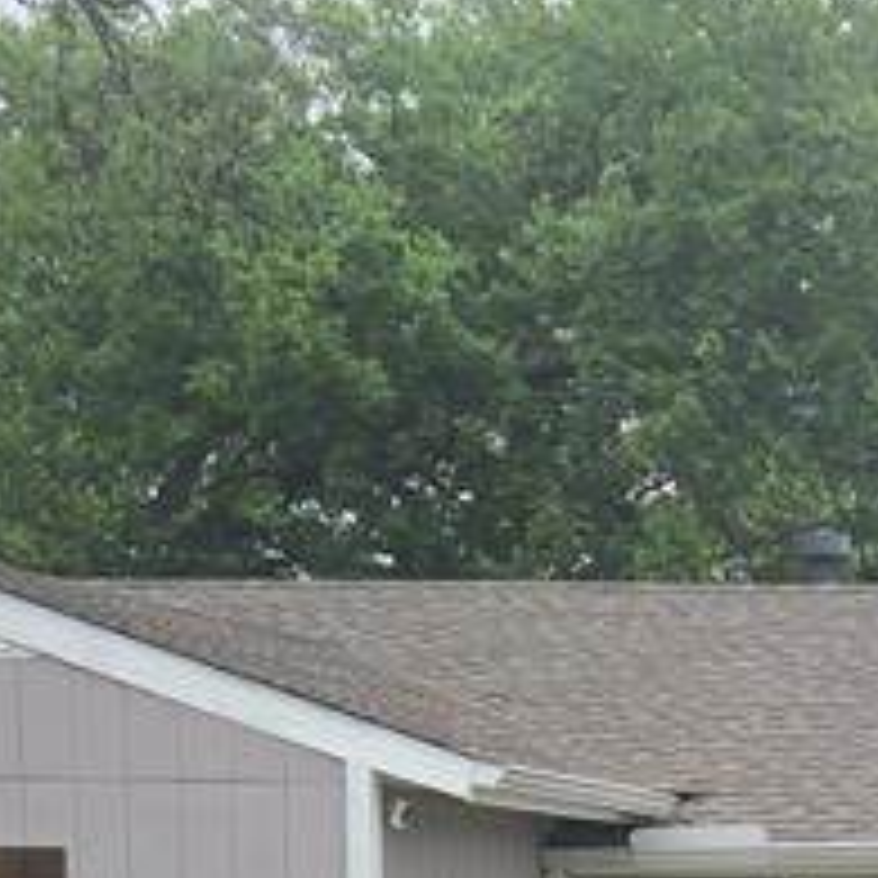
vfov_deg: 15.2
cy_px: 1265
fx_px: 3070
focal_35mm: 107
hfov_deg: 15.7
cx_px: 1036
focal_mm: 5.4
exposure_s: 1/571
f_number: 1.8
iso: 25
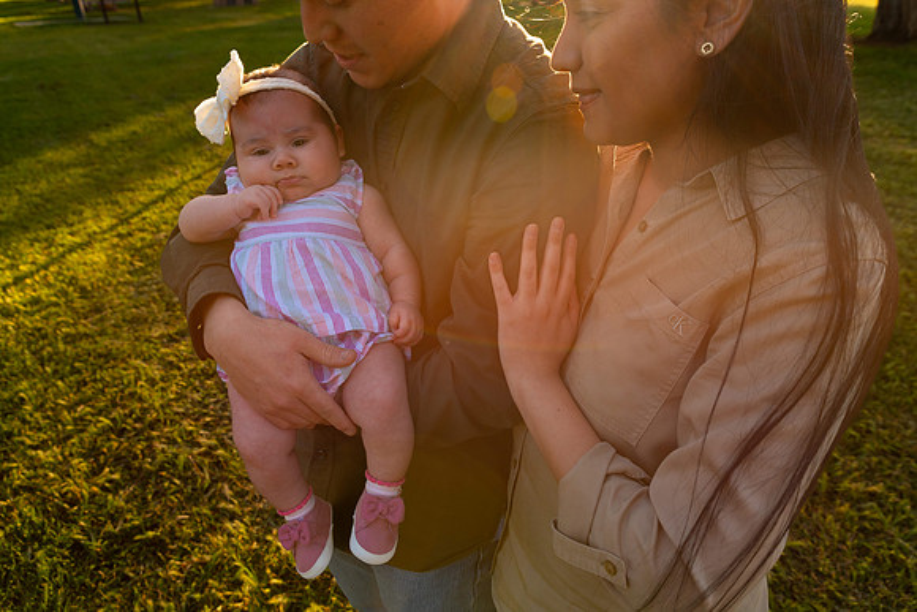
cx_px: 458
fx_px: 662
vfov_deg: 49.6
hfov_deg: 69.4
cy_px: 306
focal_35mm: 26
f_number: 5.6
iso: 200
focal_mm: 26
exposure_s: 1/320
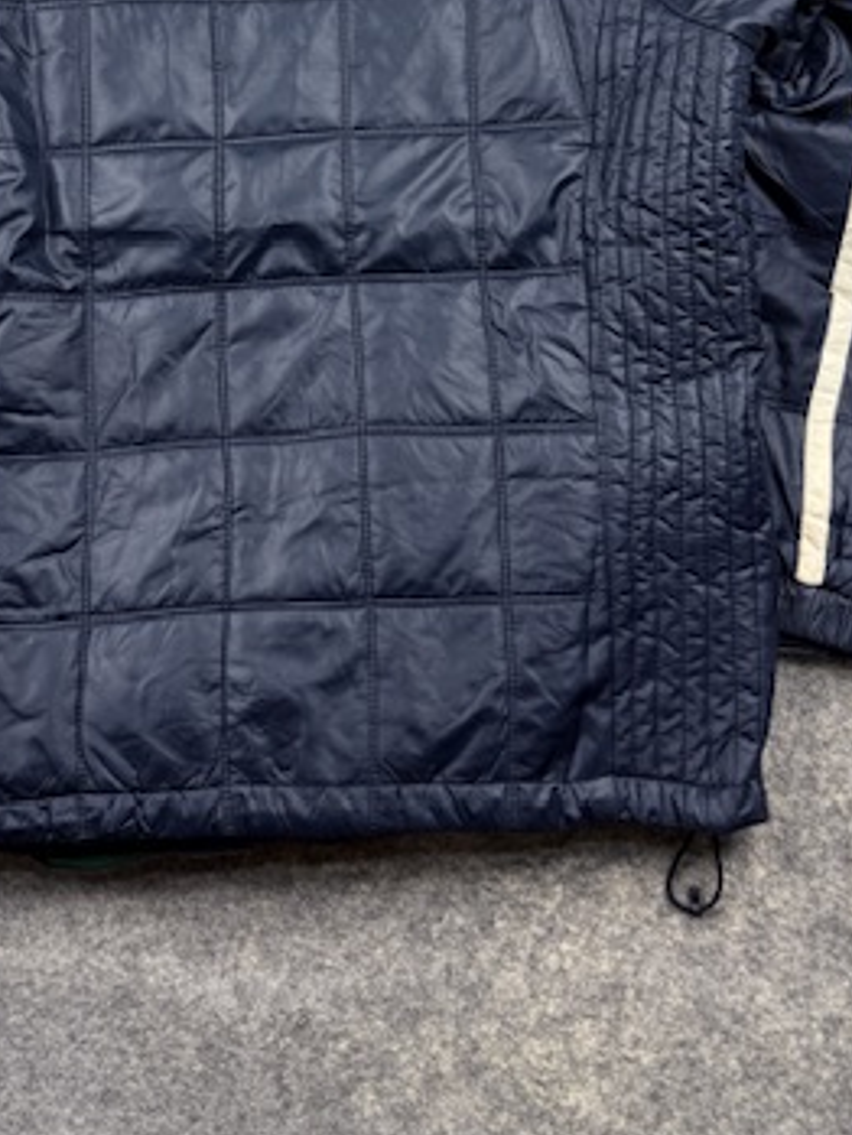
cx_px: 263
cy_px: 179
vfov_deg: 40.6
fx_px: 1443
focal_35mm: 44
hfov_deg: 32.5
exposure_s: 1/100
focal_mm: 6.76
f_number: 1.78
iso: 80
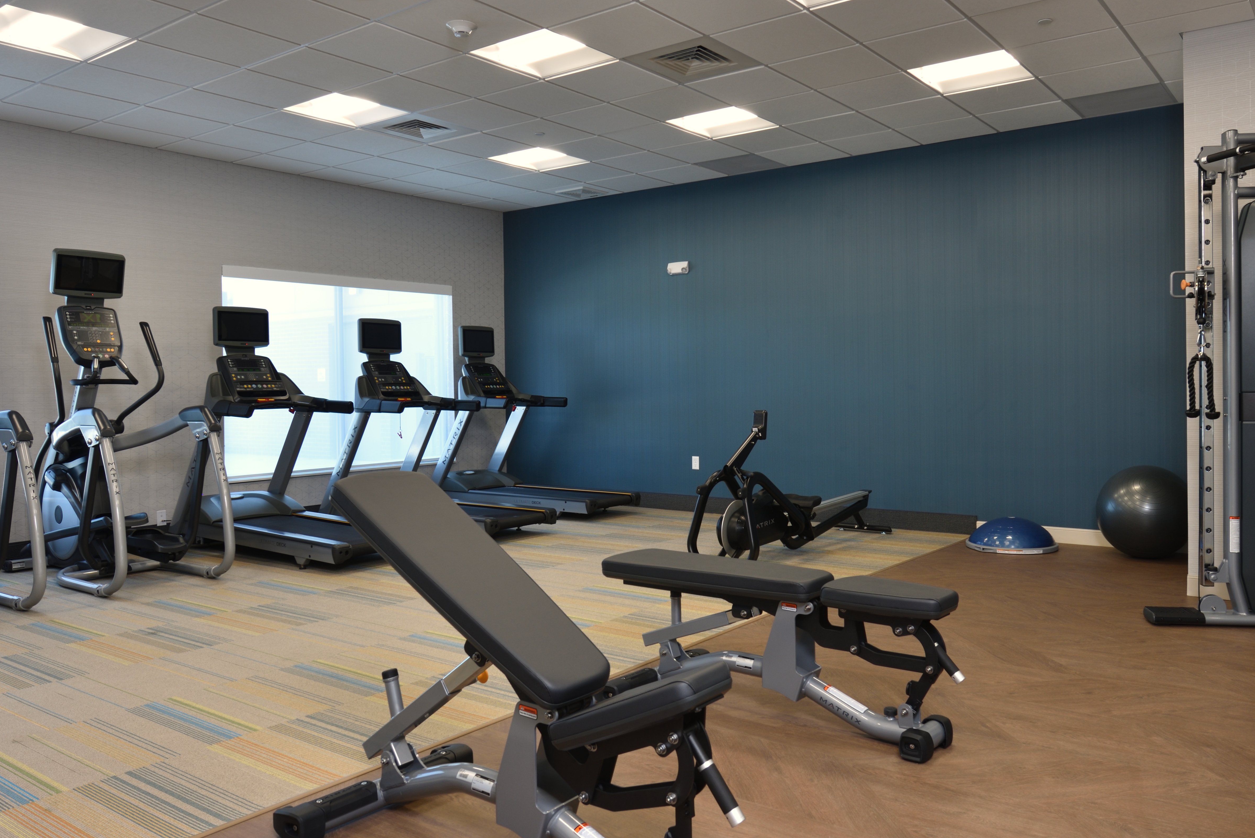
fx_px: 942
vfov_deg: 47.9
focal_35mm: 27
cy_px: 393
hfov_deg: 67.3
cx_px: 675
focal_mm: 18
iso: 100
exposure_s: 1/8
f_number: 8
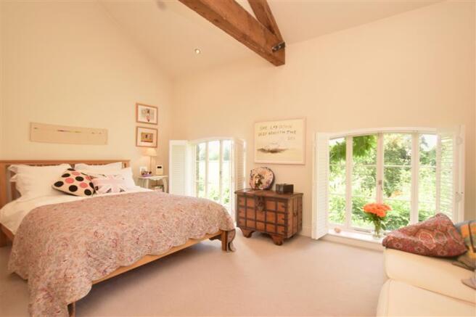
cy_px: 158
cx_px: 238
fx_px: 198
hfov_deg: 100.4
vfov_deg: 77.3
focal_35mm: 15
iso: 100
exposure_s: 1/80
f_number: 4.5
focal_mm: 10
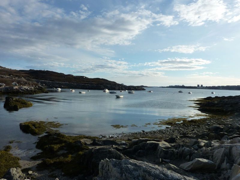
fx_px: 173
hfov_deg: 69.4
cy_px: 90
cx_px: 120
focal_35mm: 25
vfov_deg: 54.9
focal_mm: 4.1
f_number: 5.6
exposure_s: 1/500
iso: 125
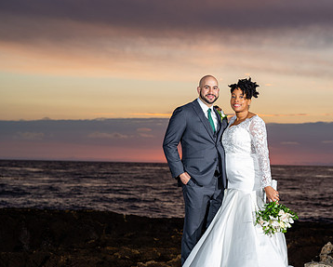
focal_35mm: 76
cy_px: 142
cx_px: 267
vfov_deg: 20.2
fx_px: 750
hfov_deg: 24.6
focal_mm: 50
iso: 50
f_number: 2.8
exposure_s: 1/250
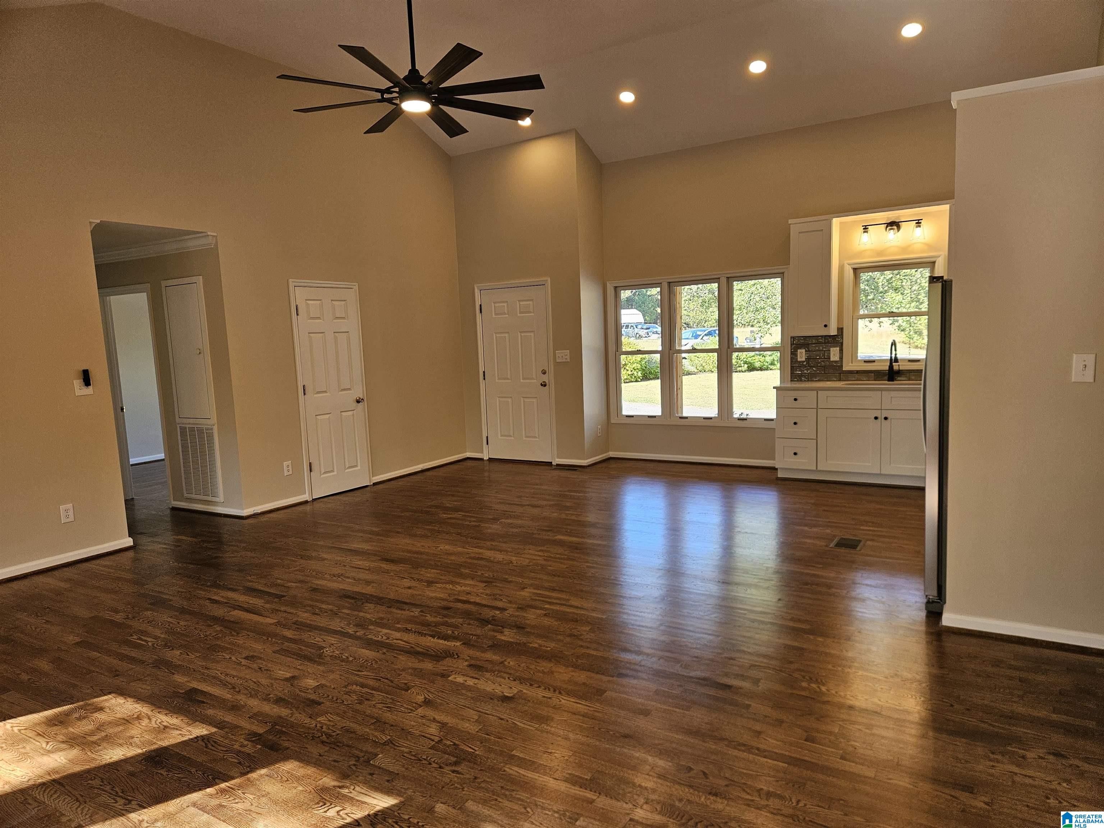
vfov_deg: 58.9
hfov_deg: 73.9
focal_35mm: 23
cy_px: 414
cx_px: 552
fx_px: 734
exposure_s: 1/120
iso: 80
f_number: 1.8
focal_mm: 5.4
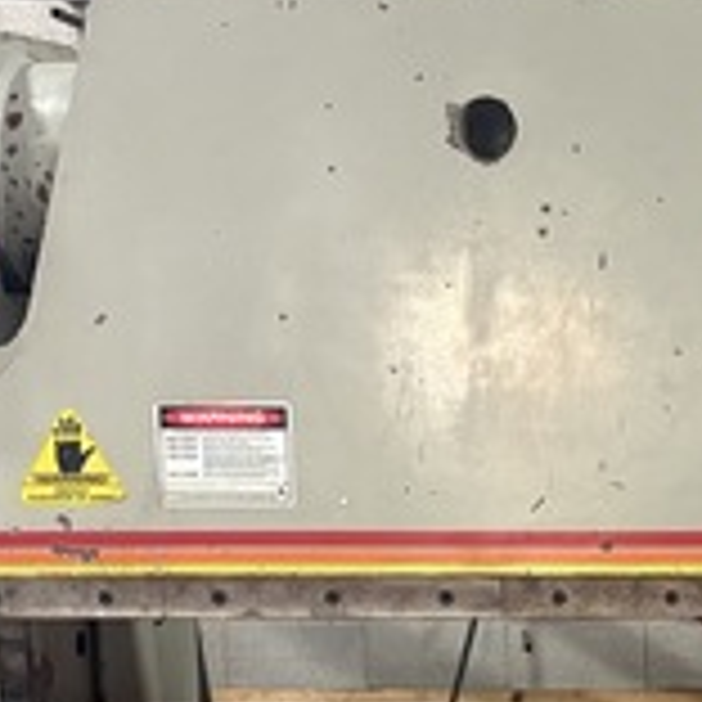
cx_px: 886
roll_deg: +0.2
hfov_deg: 17.5
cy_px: 662
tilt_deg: -8.9
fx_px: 2157
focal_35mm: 94
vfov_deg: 18.1
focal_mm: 5.96
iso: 320
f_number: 1.6
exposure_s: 1/60
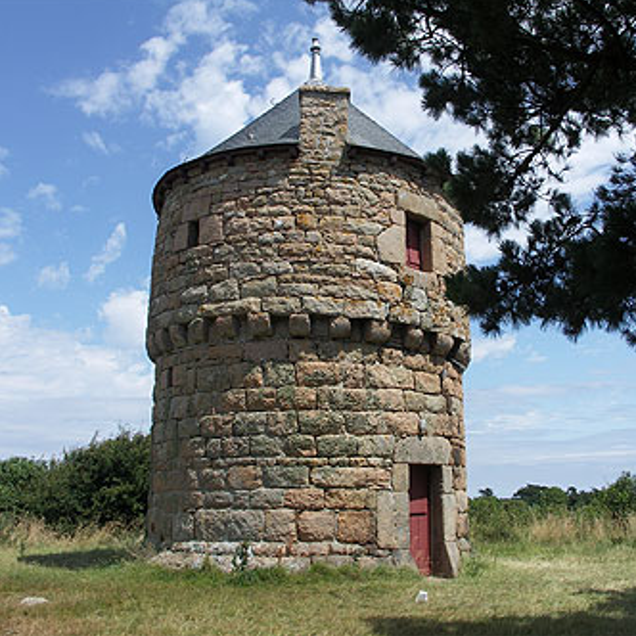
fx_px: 748
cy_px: 314
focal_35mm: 36
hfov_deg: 45.8
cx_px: 383
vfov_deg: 46.0
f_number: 5.6
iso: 50
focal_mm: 7.8
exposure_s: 1/320
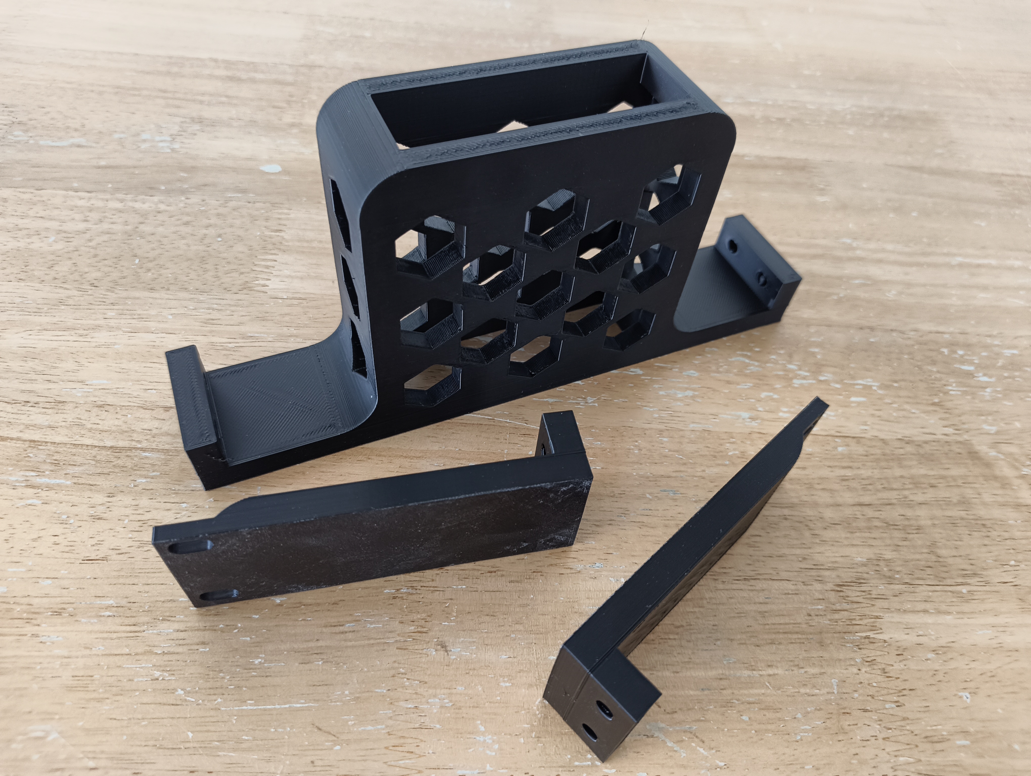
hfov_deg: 71.5
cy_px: 388
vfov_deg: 56.9
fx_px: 716
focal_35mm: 24
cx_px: 516
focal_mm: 5.56
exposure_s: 1/50
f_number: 1.87
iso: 694
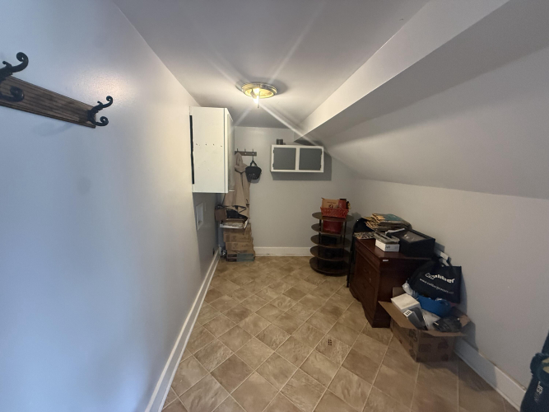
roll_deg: -0.9
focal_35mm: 14
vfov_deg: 85.7
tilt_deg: -10.6
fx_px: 222
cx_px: 274
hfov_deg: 102.1
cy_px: 206
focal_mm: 2.22
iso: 500
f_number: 2.2
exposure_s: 1/60
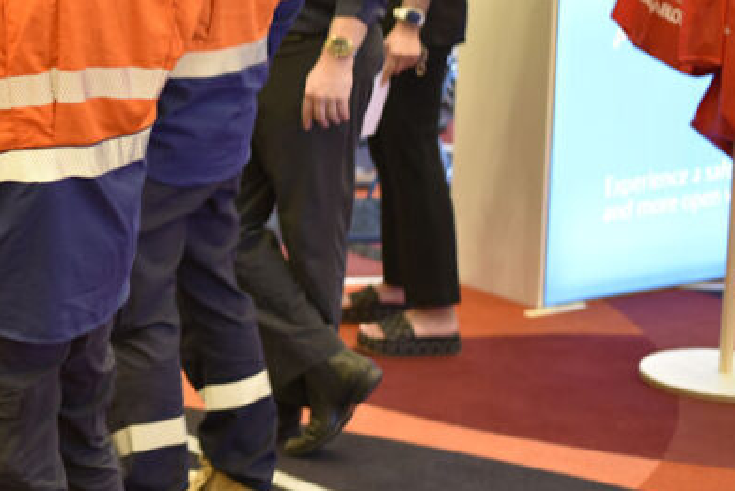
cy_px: 115
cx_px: -154
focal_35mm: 131
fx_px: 2675
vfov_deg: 10.5
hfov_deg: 15.1
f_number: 2.2
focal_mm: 50
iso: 800
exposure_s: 1/60
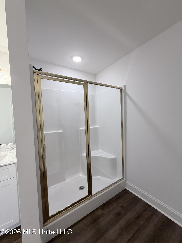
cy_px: 122
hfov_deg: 85.7
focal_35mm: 14
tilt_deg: -2.6
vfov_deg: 102.1
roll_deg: +2.1
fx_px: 98
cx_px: 91
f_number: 2.2
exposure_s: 1/120
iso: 160
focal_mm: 2.22
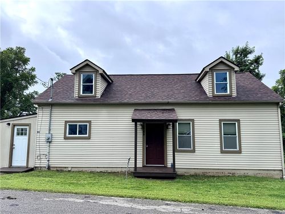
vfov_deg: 56.8
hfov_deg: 71.6
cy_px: 107
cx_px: 142
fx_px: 198
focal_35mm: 24
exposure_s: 1/7092
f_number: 1.78
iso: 80
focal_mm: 6.76
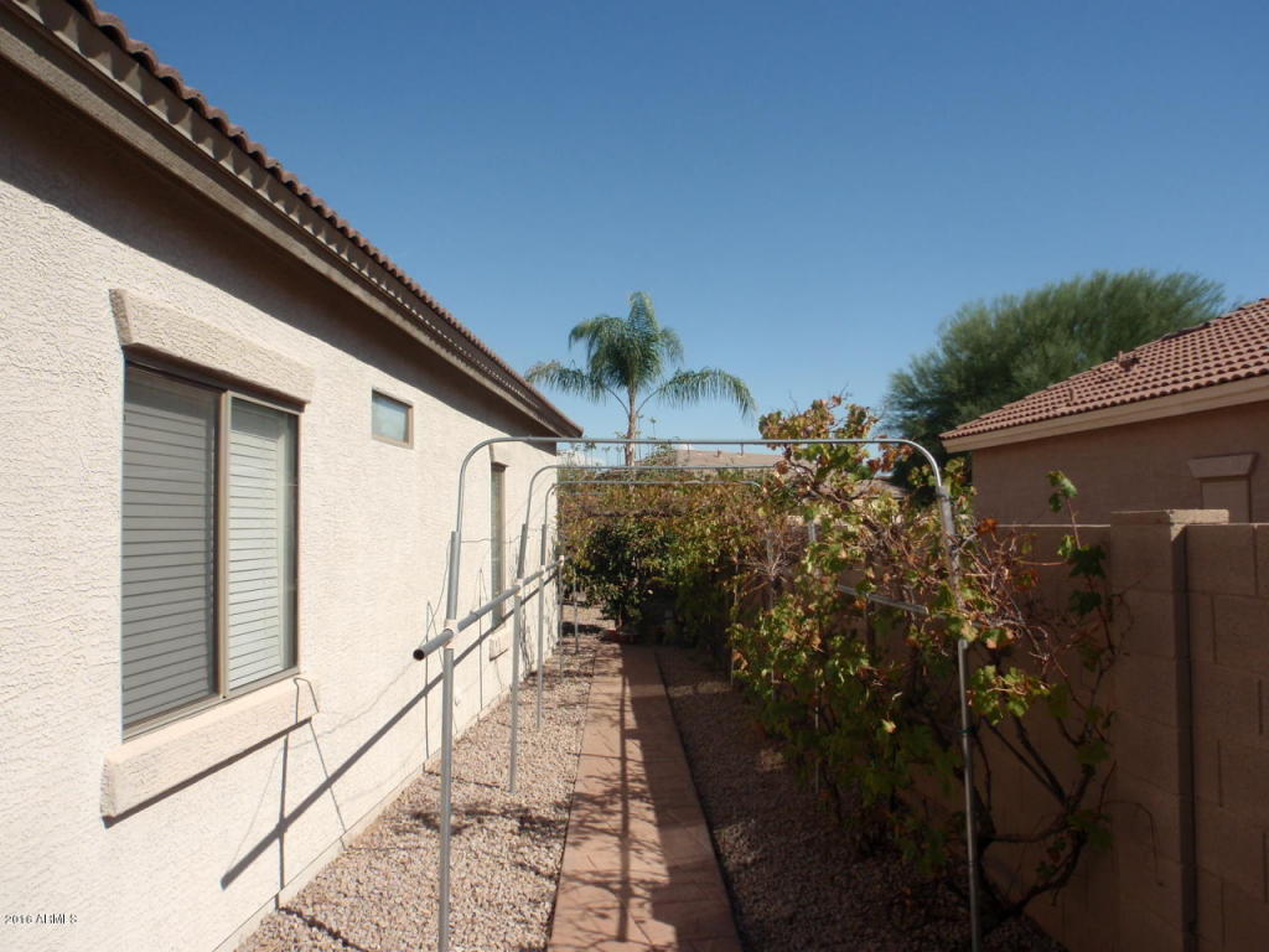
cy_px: 476
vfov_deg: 49.7
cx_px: 634
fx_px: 1026
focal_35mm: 28
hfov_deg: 63.4
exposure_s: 1/160
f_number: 8
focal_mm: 5
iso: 64
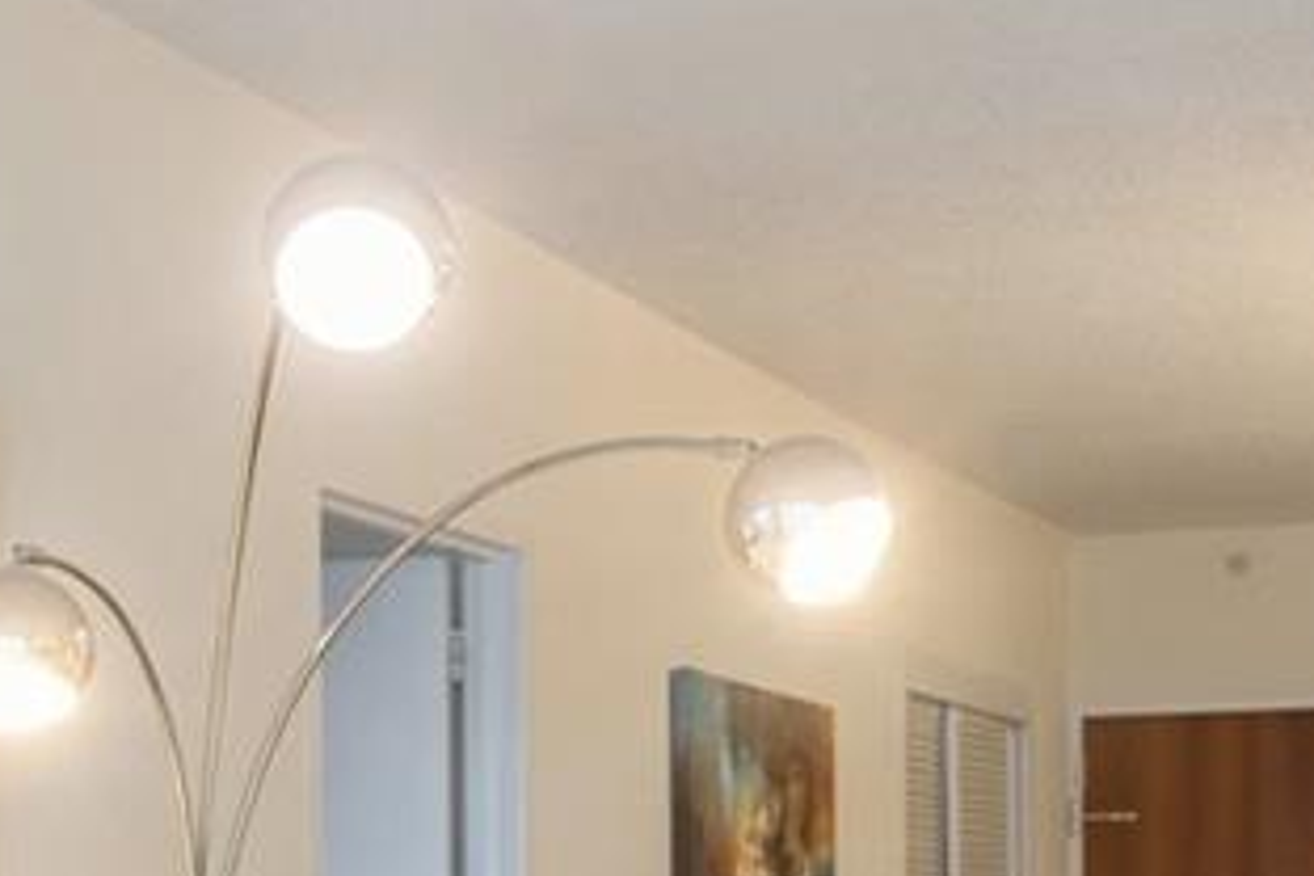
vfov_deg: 16.0
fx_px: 2993
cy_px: 1061
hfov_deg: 24.7
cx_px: 569
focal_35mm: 82
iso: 400
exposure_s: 1/5
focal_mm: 16
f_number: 8
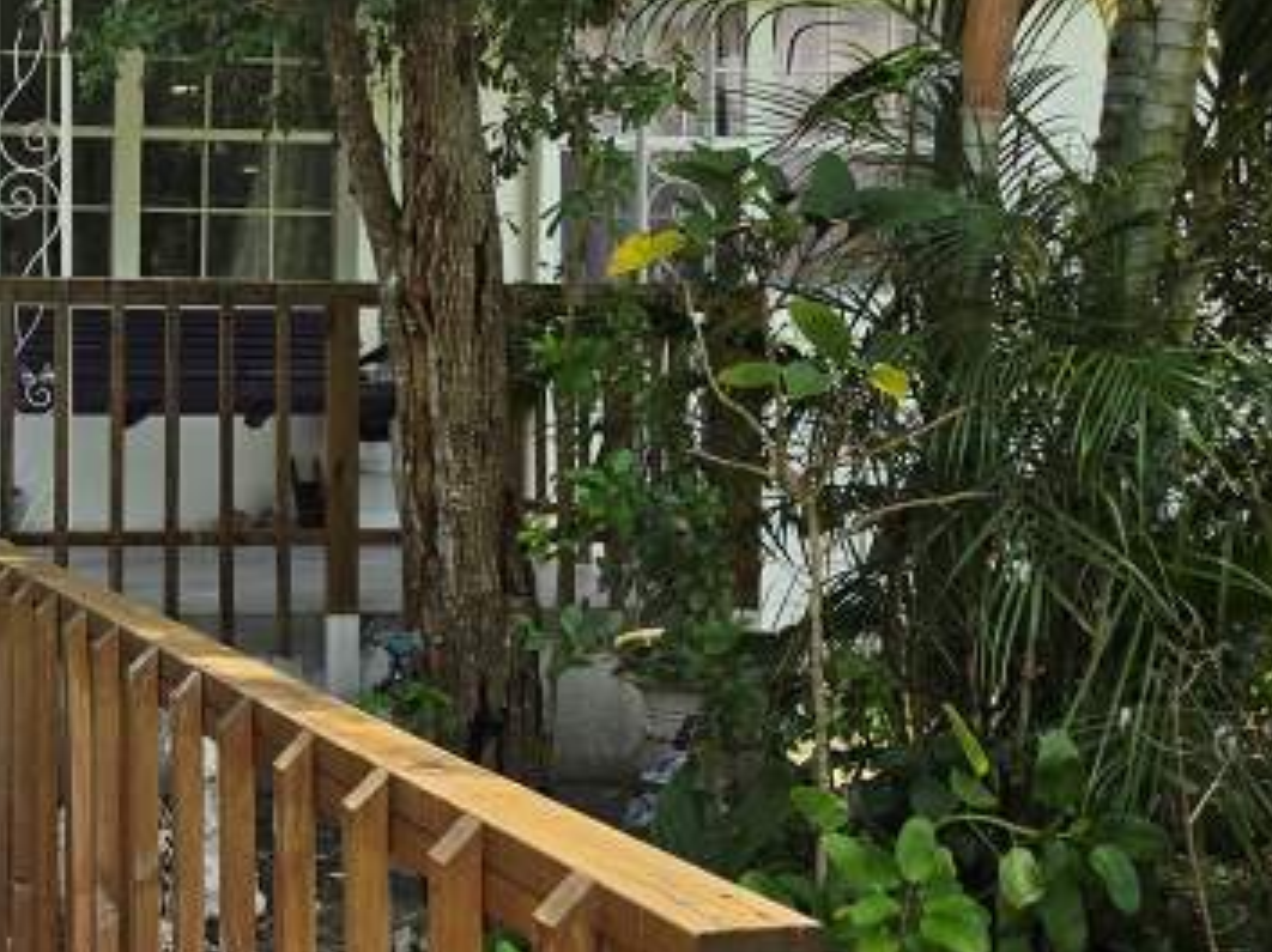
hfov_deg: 33.0
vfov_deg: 27.9
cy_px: 377
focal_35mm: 52
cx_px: -72
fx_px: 1909
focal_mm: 6.5
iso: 64
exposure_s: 1/7622
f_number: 1.4
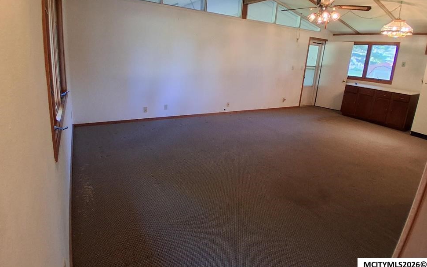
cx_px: 208
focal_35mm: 19
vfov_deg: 61.5
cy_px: 103
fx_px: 221
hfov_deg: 88.0
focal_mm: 1.4
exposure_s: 1/40
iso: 320
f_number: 2.2
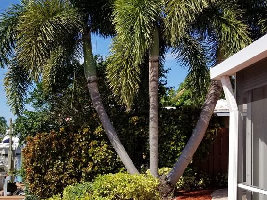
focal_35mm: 47
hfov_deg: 40.2
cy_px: 128
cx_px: 102
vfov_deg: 30.7
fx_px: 363
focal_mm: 4.3
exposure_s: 1/2832
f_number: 1.7
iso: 50
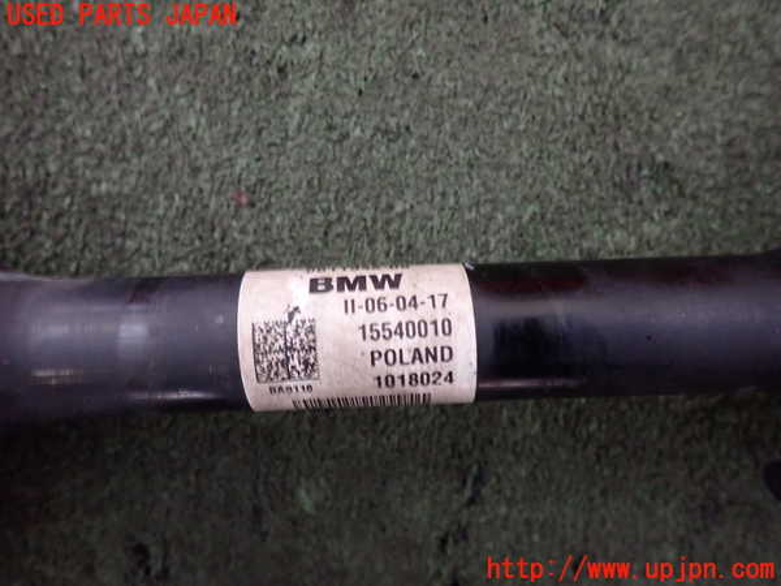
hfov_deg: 69.4
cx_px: 390
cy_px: 293
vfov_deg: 54.9
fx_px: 564
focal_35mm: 25
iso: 800
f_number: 2
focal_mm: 4.5
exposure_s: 1/20
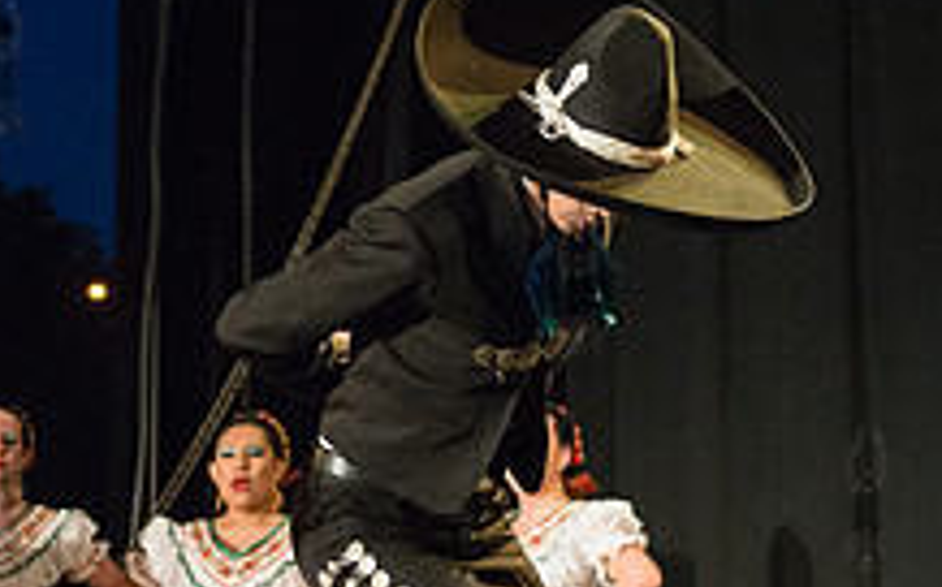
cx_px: 126
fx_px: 2694
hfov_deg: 19.5
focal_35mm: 105
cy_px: 444
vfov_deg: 12.4
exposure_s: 1/500
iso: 4000
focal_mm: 35
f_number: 2.8
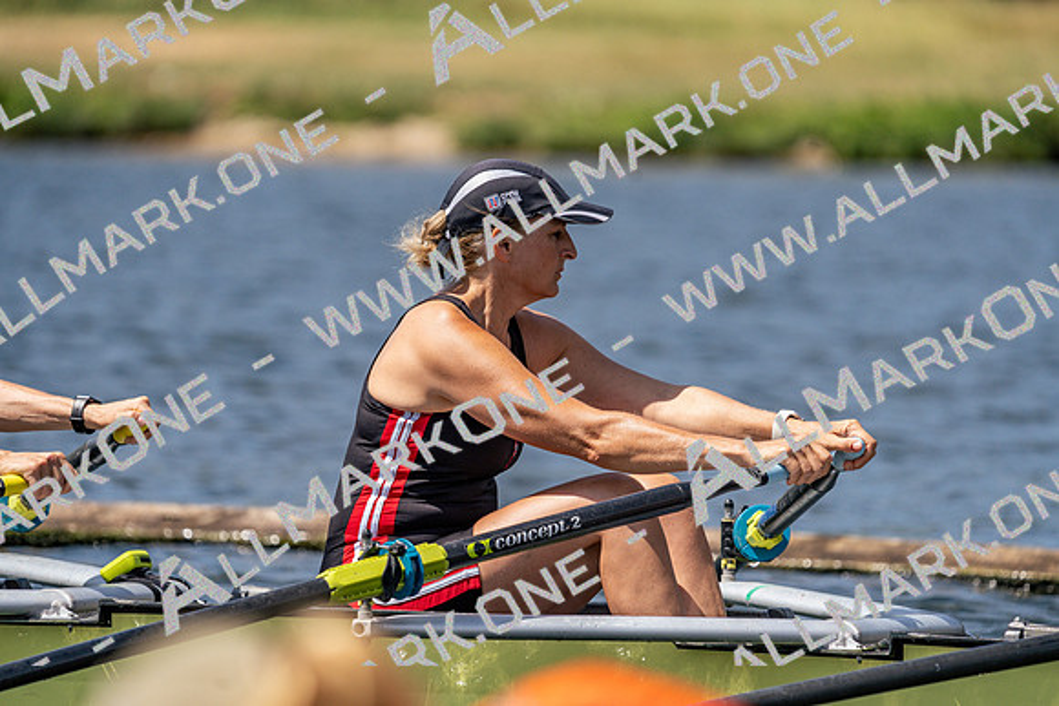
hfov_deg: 4.8
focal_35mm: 430
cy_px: 353
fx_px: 12652
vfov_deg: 3.2
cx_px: 530
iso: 250
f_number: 6.3
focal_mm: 430
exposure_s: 1/2000
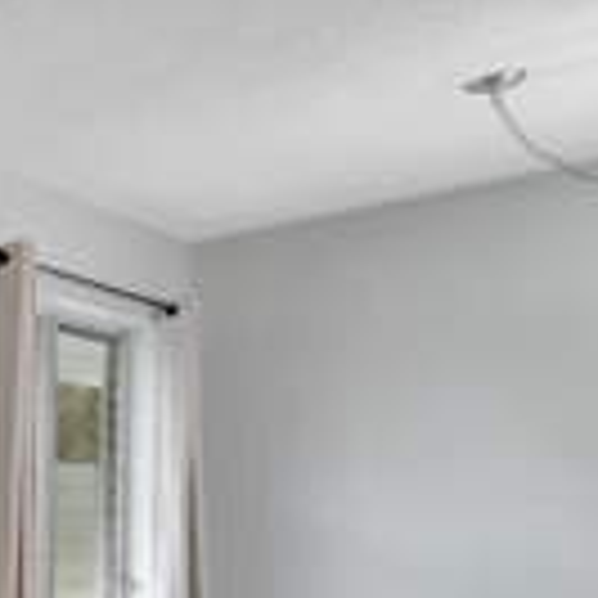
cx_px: -445
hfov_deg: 22.9
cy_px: 528
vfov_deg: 34.9
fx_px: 899
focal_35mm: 46
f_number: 8
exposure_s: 1/40
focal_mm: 10
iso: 1100
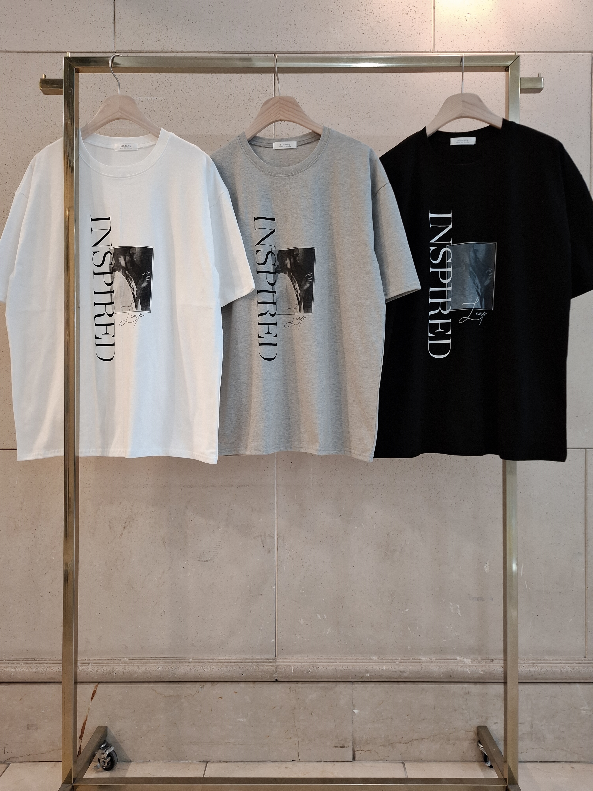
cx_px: 296
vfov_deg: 69.4
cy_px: 396
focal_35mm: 25
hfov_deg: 54.9
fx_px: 571
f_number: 1.8
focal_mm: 5.23
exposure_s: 1/120
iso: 250
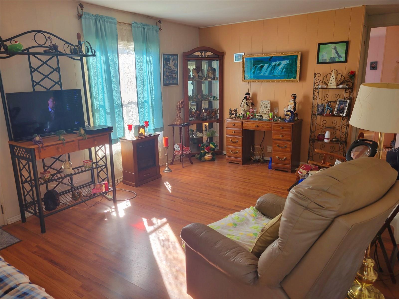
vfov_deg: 53.1
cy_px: 150
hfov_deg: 67.3
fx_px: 300
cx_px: 200
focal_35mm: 26
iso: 80
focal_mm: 5.4
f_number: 1.8
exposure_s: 1/120
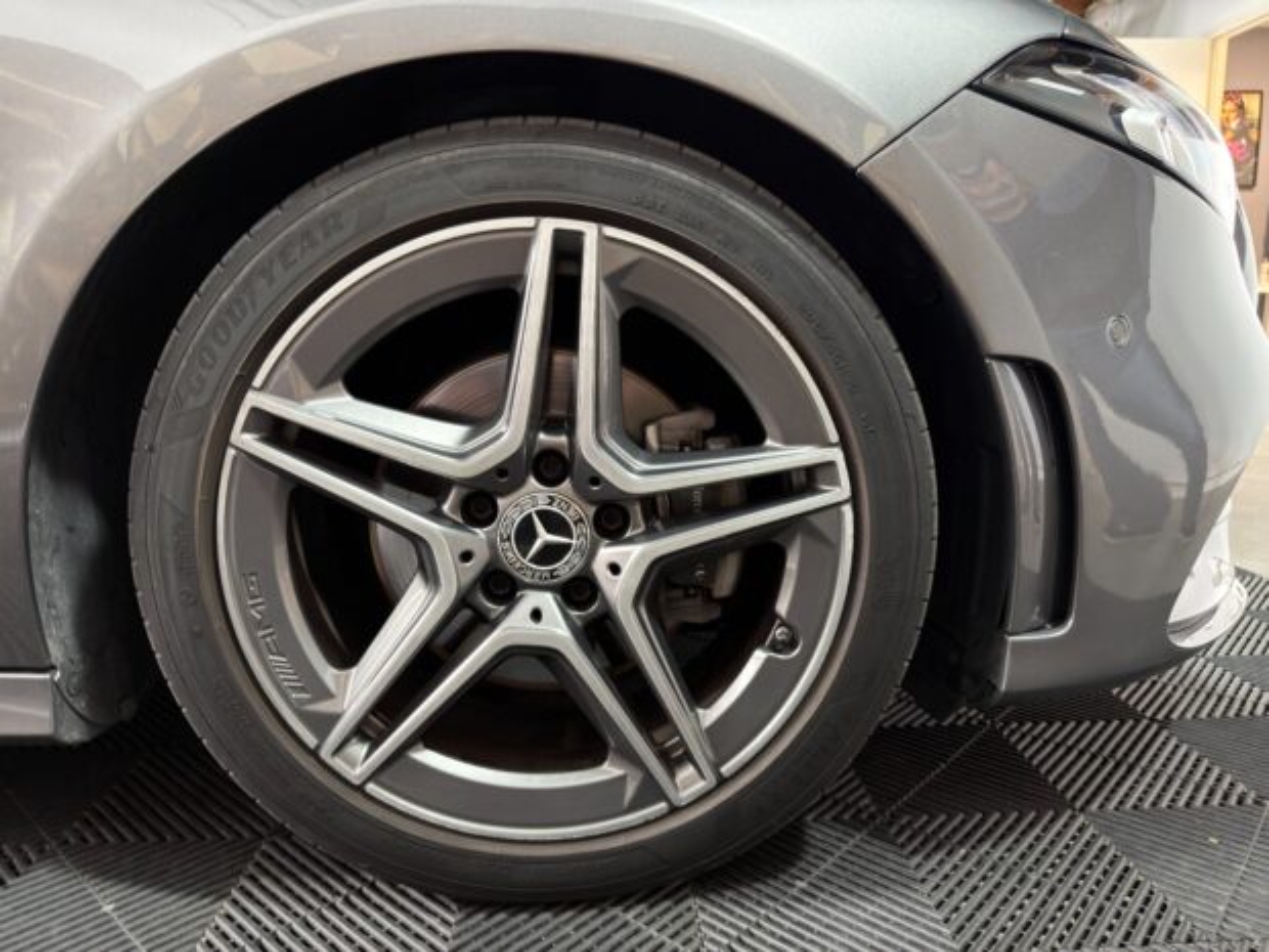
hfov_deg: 71.6
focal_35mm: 24
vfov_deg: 56.8
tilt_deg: -8.9
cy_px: 476
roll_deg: +0.6
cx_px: 634
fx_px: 880
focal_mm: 6.76
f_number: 1.78
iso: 500
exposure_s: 1/25
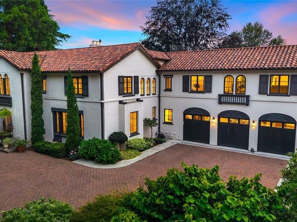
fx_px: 206
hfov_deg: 71.6
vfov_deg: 56.8
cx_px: 148
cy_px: 111
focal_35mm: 24
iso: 240
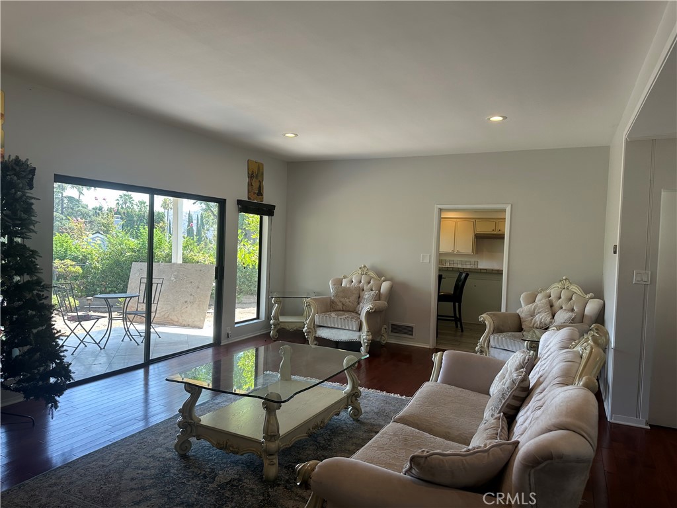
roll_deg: -2.1
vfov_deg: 56.8
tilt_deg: -1.9
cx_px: 338
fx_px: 469
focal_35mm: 24
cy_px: 254
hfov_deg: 71.6
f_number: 1.78
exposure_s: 1/195
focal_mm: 6.86
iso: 64
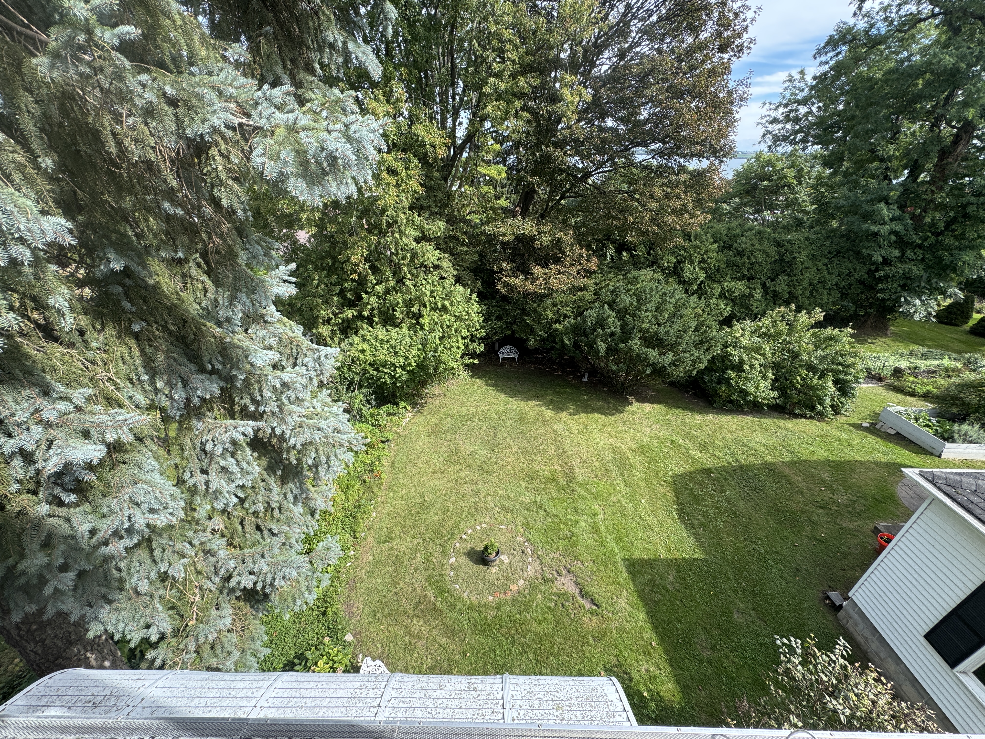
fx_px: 398
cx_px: 492
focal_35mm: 14
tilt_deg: -29.1
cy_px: 370
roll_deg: -2.6
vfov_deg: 85.7
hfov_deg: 102.1
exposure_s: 1/414
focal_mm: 2.22
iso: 40
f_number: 2.2
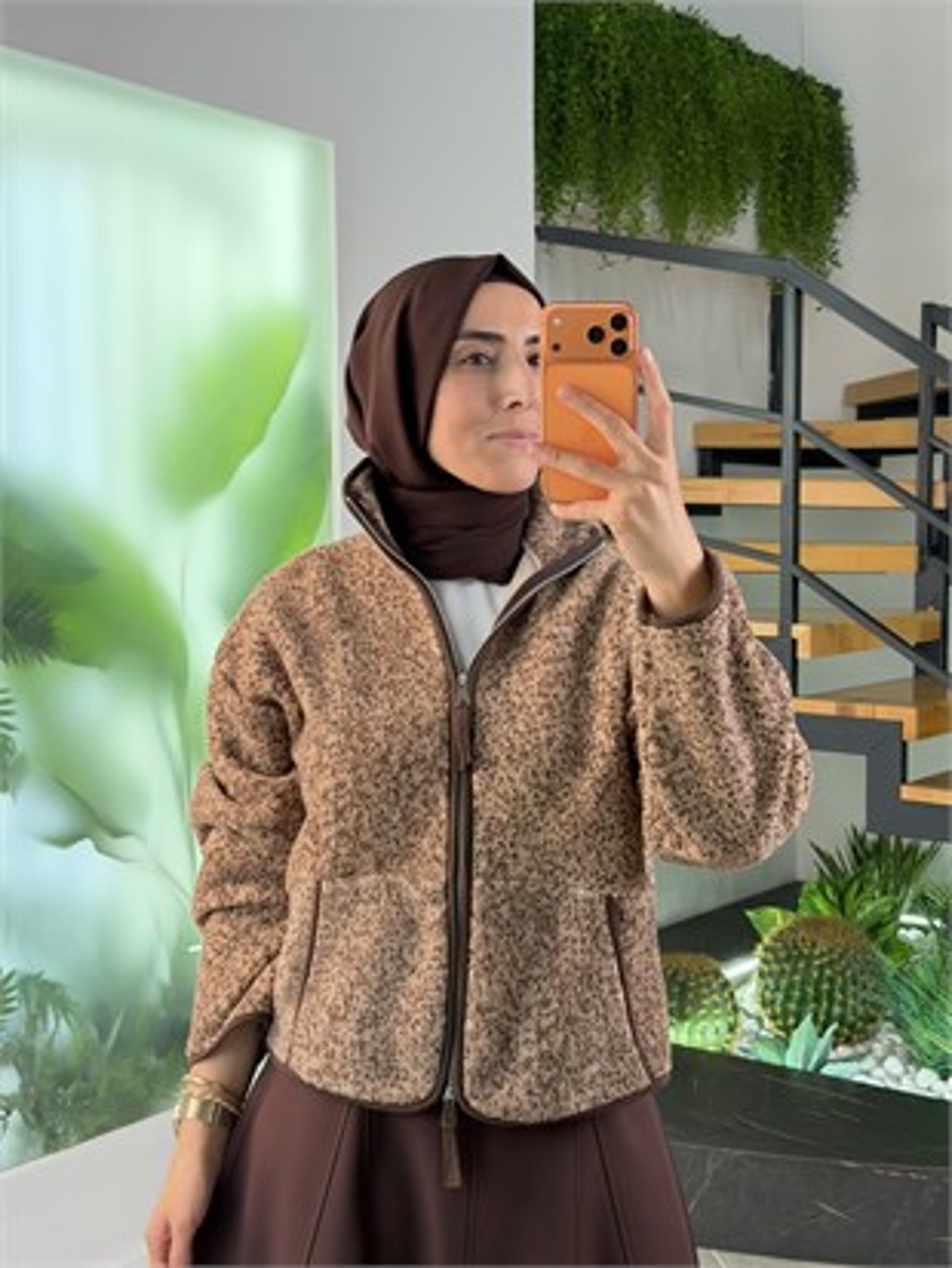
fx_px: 1759
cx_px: 476
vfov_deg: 39.6
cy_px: 634
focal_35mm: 48
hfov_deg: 30.3
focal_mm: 6.76
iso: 200
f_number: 1.78
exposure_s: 1/208
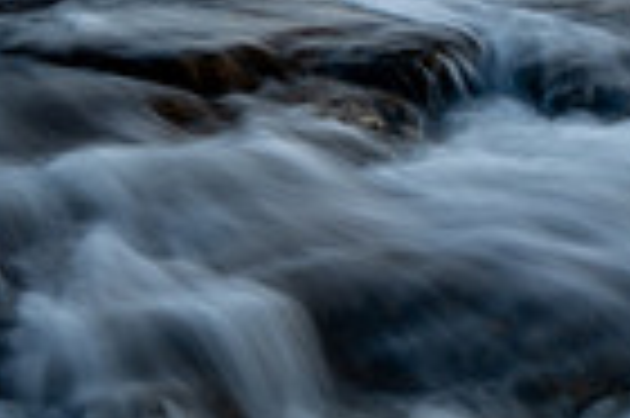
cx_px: 1066
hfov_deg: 14.1
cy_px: -411
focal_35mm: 132
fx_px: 2307
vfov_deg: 9.7
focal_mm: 31.5
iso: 64
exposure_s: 1/1.67
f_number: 22
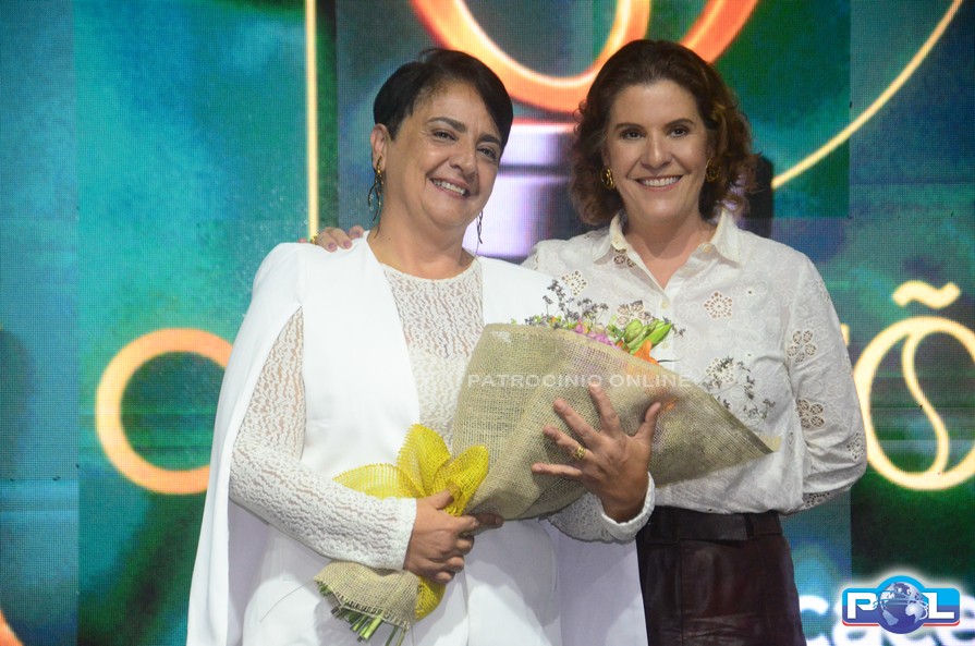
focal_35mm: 158
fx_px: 4257
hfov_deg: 13.1
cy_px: 323
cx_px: 488
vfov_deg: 8.7
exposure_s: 1/200
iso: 4000
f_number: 5.6
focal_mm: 105
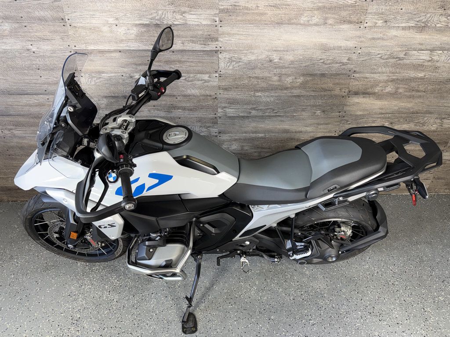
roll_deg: -0.5
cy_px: 168
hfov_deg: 71.6
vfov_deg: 56.8
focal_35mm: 24
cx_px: 225
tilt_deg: -33.3
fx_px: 312
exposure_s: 1/30
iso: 64
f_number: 1.78
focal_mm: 6.76
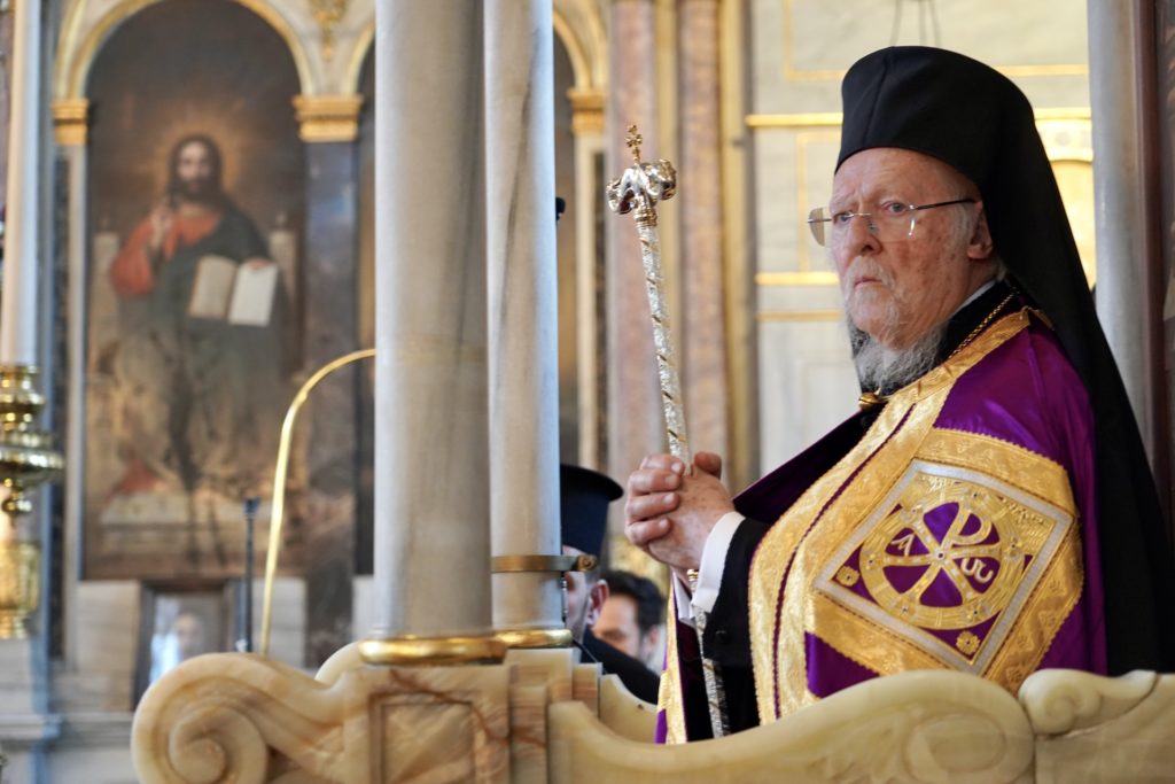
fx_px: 2220
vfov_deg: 20.0
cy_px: 392
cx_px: 588
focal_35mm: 68
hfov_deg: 29.7
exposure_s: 1/160
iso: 3200
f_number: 4
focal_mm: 68
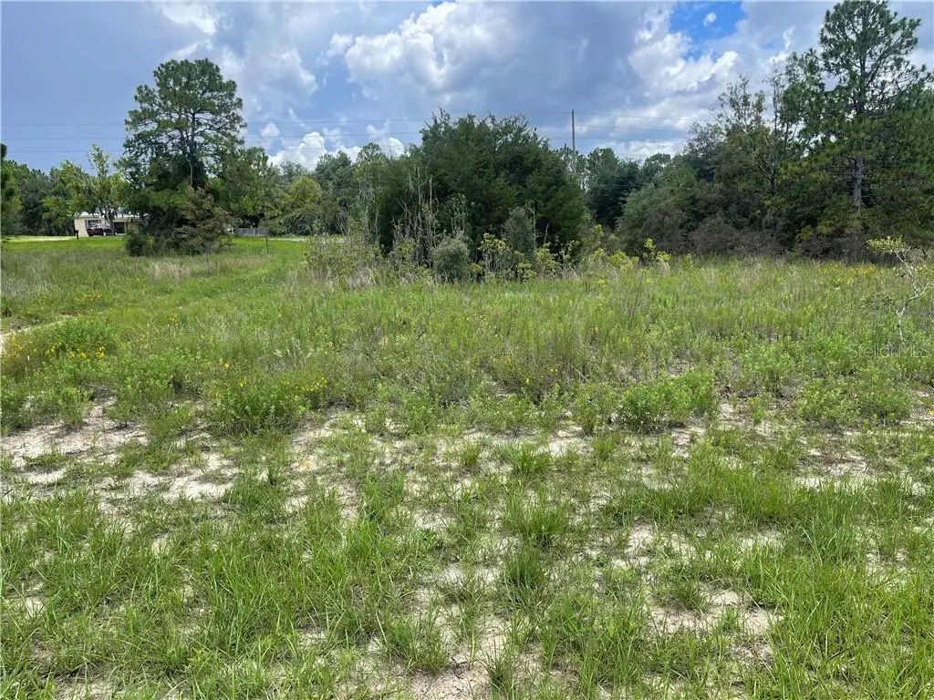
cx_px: 467
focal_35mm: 25
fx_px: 675
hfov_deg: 69.4
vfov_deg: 54.9
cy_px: 350
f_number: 1.6
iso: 32
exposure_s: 1/1667
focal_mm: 5.1
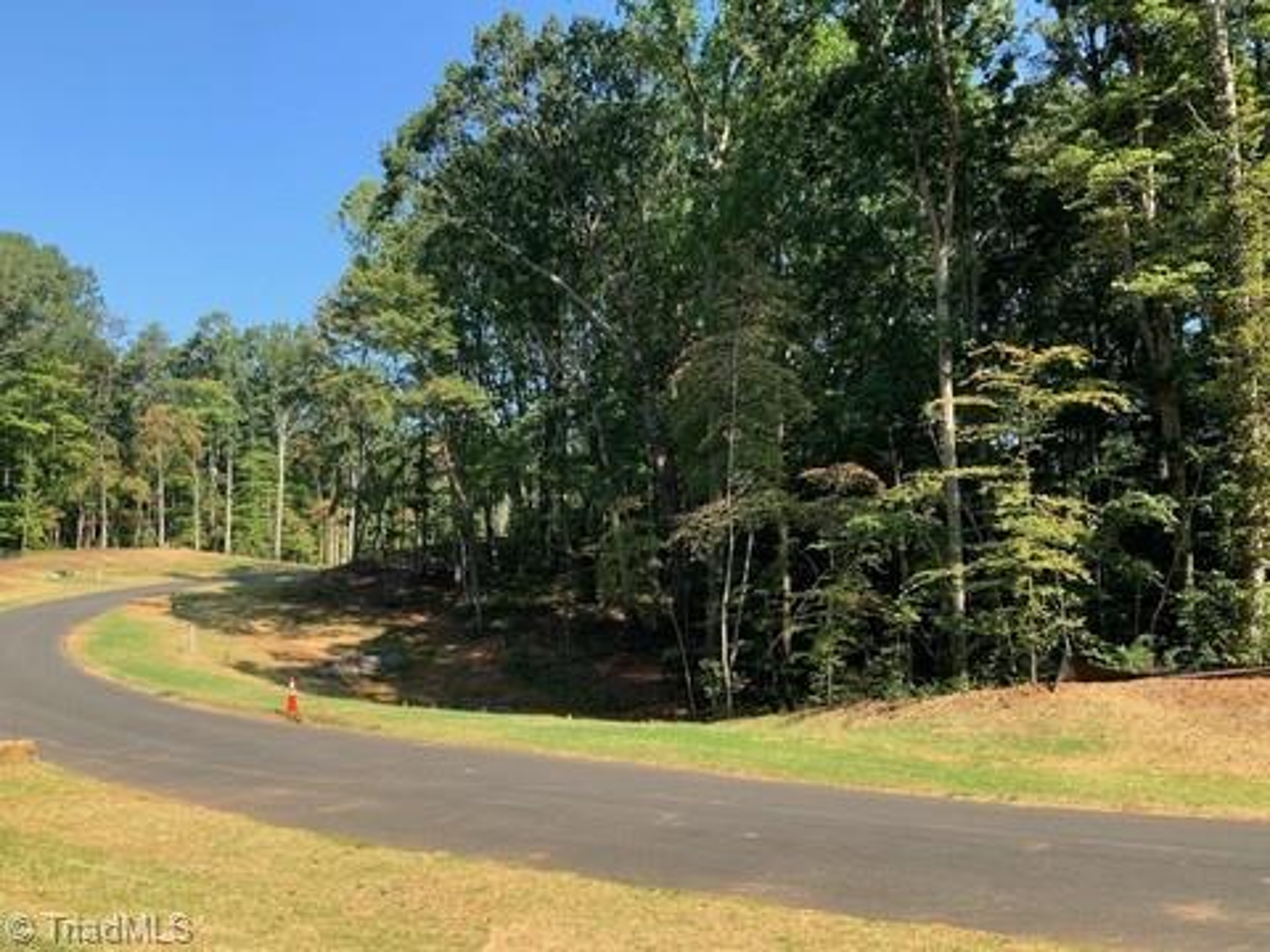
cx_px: 635
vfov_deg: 48.2
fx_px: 1064
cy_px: 476
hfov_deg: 61.7
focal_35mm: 29
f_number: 1.8
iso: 16
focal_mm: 3
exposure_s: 1/650
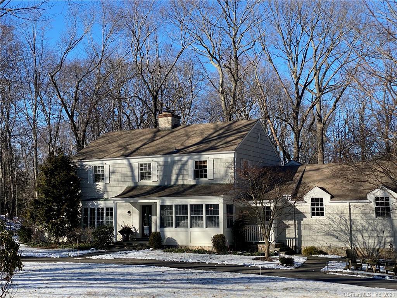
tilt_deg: +5.4
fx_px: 596
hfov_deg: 36.8
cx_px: 198
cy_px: 149
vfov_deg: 28.0
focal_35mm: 52
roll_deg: +0.2
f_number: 2
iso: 20
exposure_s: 1/1043
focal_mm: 6
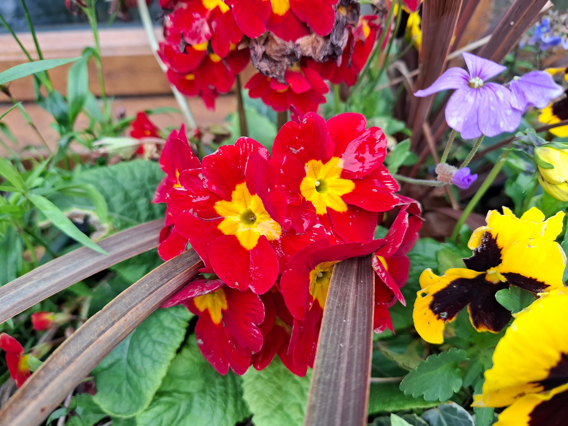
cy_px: 213
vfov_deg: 58.9
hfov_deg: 73.9
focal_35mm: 23
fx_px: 377
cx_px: 284
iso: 50
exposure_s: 1/120
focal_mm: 5.54
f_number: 1.8
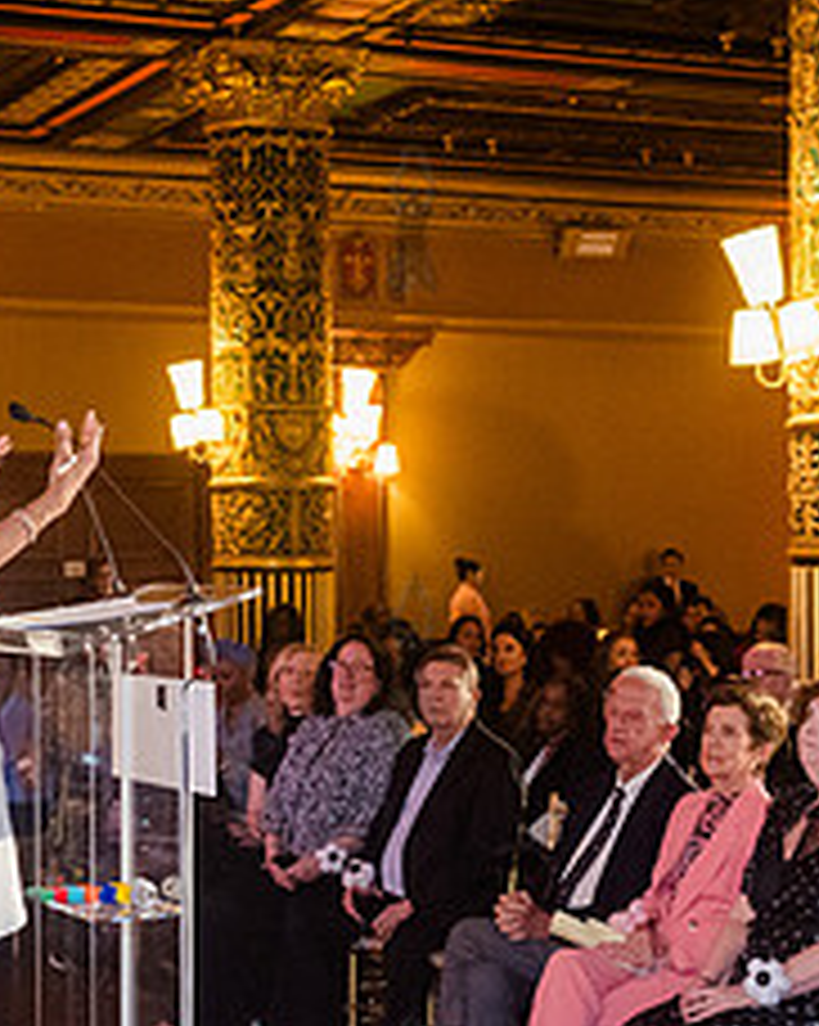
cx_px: 410
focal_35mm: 84
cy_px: 650
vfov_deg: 22.7
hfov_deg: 18.3
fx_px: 2549
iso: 5000
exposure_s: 1/125
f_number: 3.2
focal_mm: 35
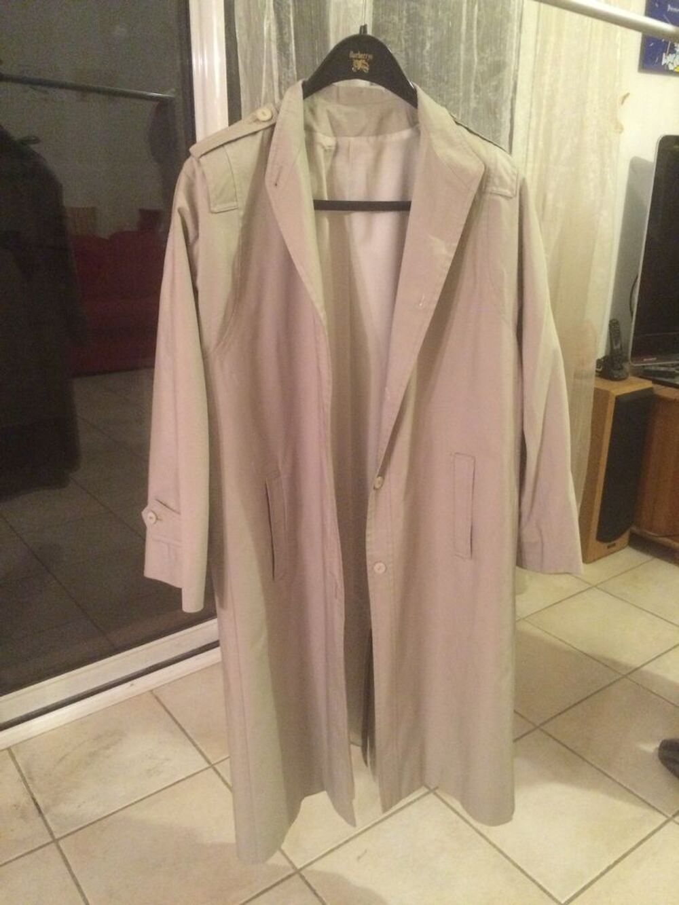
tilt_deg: -19.9
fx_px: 758
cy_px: 452
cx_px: 340
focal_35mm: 29
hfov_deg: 48.2
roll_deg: +0.2
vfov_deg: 61.7
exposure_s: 1/17
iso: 400
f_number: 2.2
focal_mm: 4.15
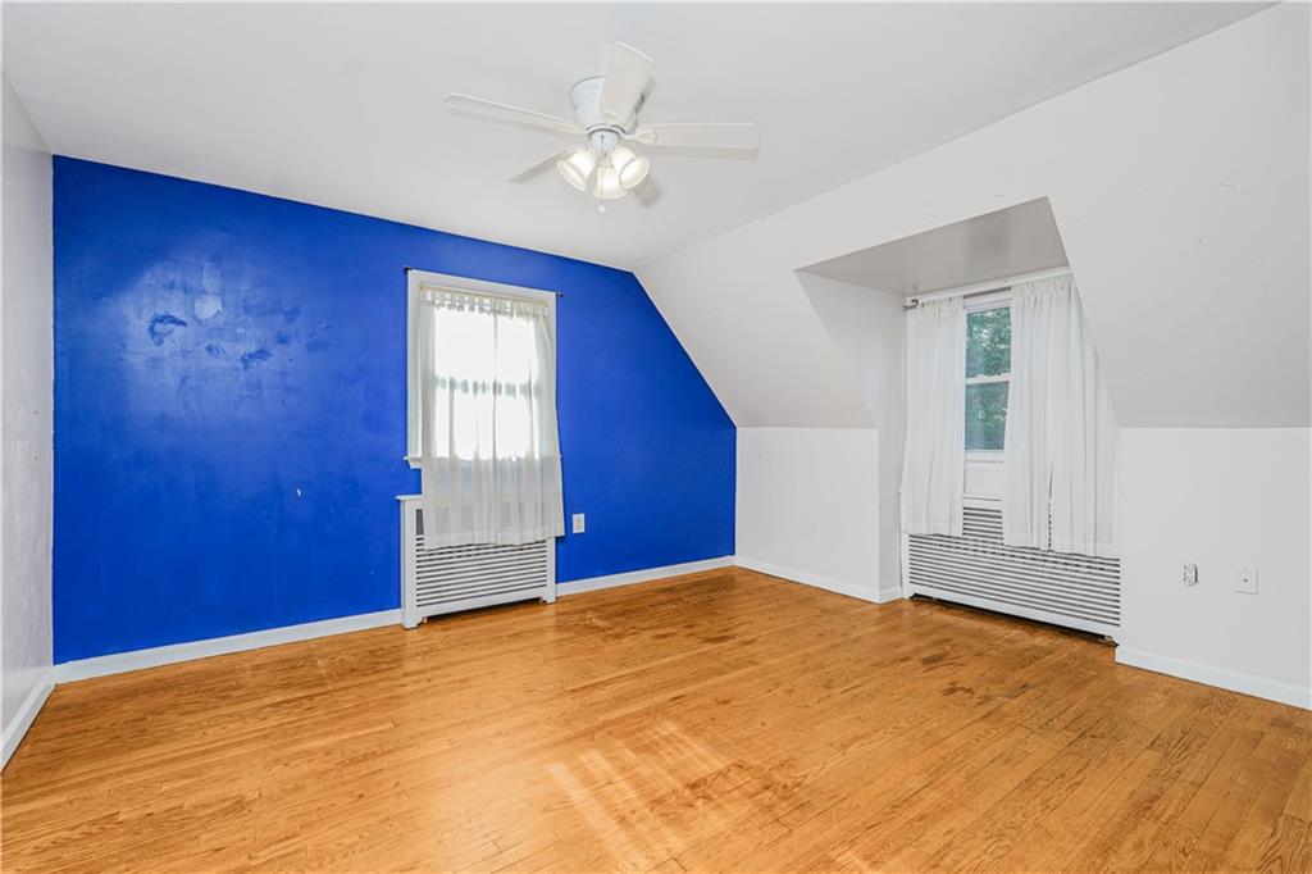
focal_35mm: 16
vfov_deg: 73.7
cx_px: 656
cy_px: 437
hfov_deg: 96.8
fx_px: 583
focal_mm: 16
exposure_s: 1/50
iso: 64
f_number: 5.6
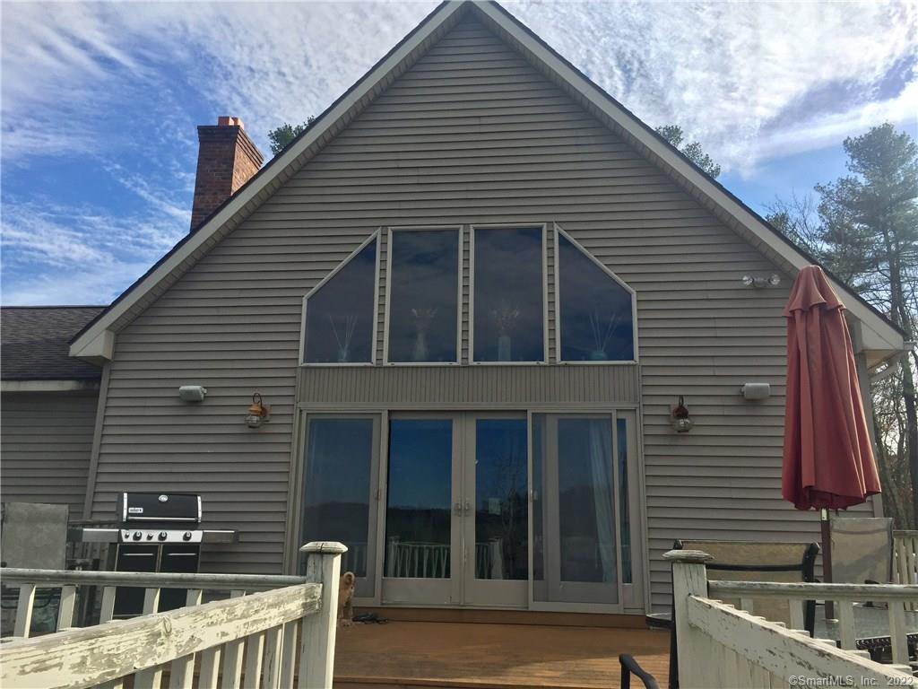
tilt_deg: +12.5
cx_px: 459
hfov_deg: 61.7
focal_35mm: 29
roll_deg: -1.2
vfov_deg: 48.2
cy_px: 344
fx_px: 769
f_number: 2.2
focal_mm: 4.15
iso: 32
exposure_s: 1/1980
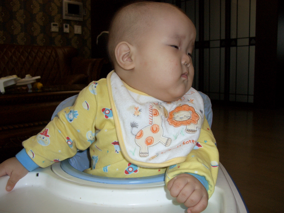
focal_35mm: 33
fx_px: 271
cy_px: 106
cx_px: 142
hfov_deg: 55.4
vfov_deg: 42.9
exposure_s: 1/60
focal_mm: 7.1
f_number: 2.8
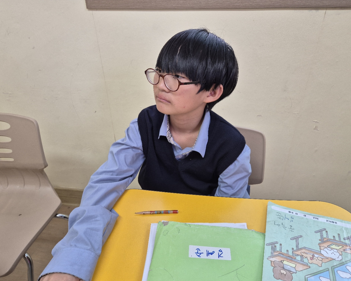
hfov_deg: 70.3
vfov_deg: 58.8
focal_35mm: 24
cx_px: 182
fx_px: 249
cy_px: 140
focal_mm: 5.4
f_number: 1.8
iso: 100
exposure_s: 1/120
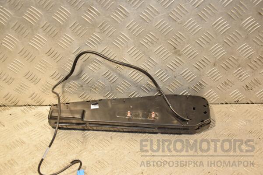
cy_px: 88
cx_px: 132
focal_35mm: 52
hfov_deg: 37.9
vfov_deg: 25.8
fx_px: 384
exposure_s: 1/200
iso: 800
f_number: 5
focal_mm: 35
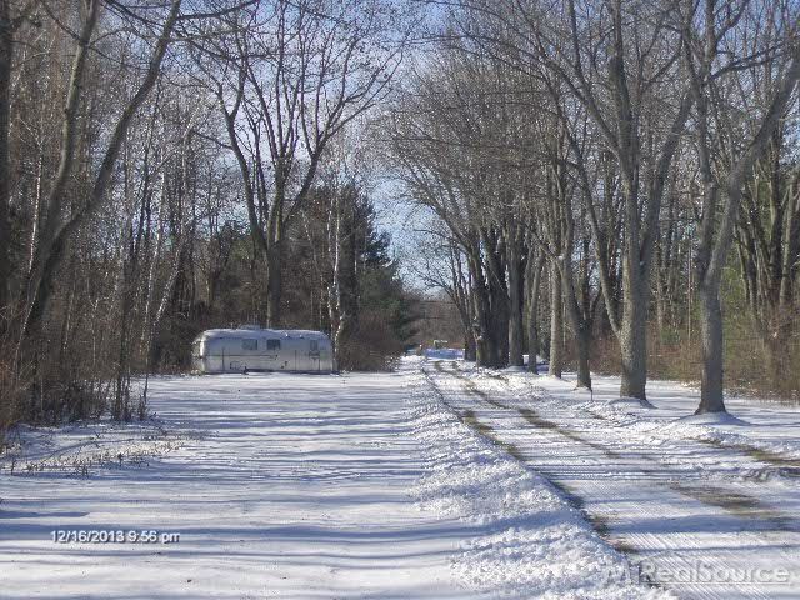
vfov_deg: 16.4
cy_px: 300
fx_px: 2080
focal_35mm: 90
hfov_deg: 21.8
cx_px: 400
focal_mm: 19
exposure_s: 1/725
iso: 100
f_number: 4.4
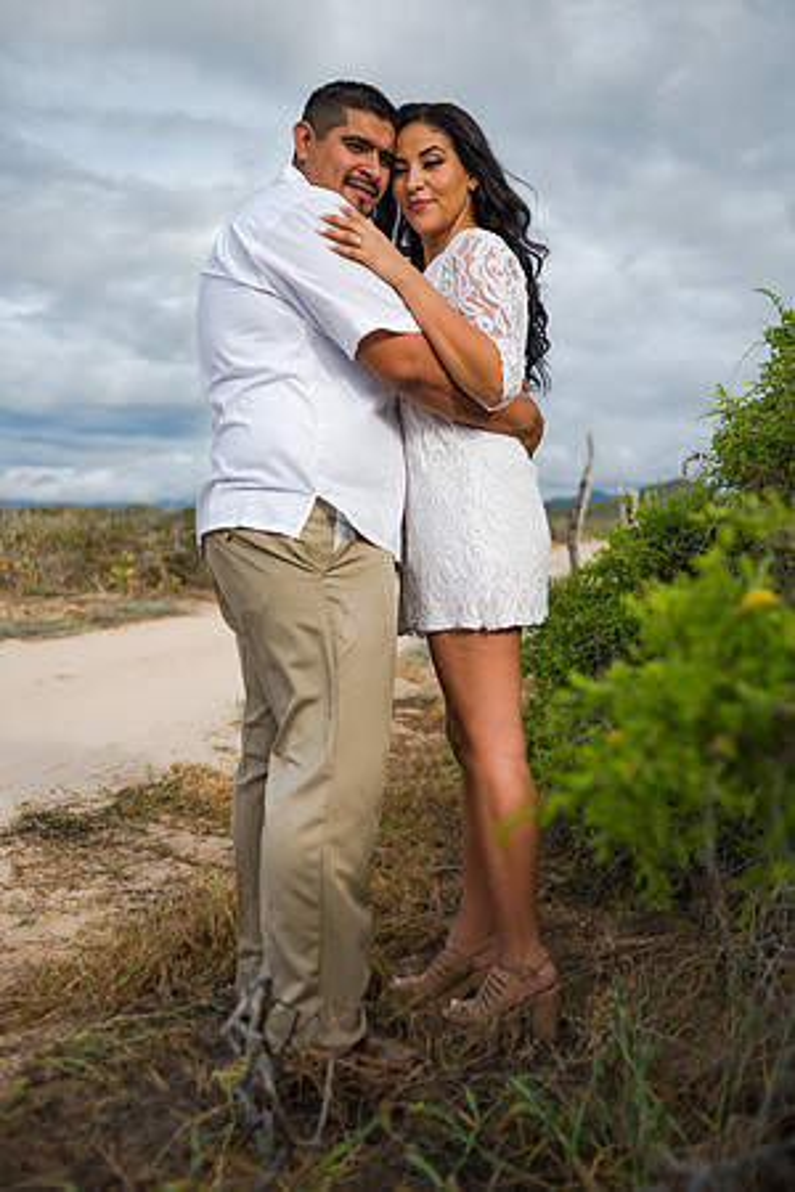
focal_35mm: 35
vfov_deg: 54.4
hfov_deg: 37.9
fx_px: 1159
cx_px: 398
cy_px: 596
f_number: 2.8
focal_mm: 35
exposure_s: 1/1250
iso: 50
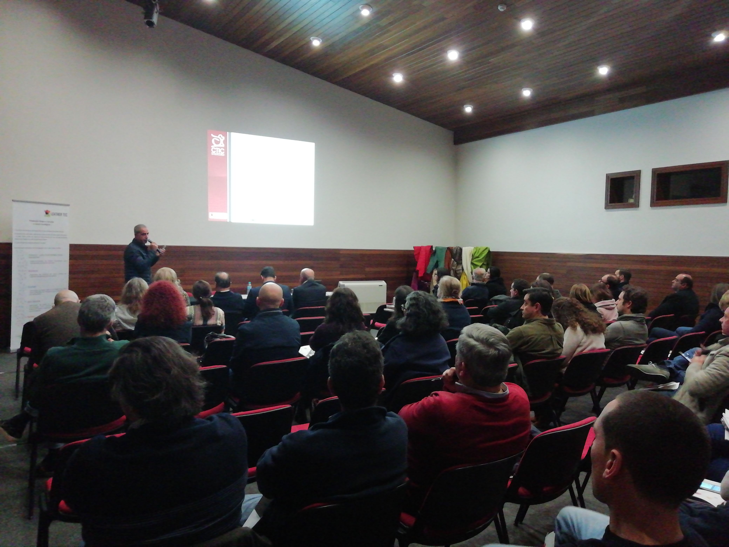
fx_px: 548
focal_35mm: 26
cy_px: 274
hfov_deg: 67.3
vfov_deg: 53.1
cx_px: 364
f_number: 2.2
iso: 400
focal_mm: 3.46
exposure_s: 1/16.7
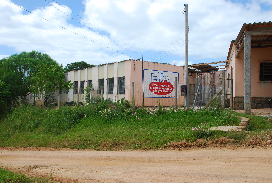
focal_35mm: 33
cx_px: 136
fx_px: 250
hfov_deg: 57.1
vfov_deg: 40.1
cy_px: 92
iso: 250
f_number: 11
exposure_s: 1/250
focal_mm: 22
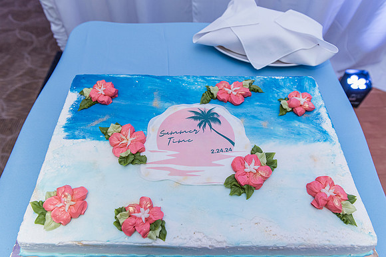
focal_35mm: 25
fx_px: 267
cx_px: 197
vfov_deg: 51.5
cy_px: 129
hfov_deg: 71.7
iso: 1250
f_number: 4
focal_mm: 24
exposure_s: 1/100
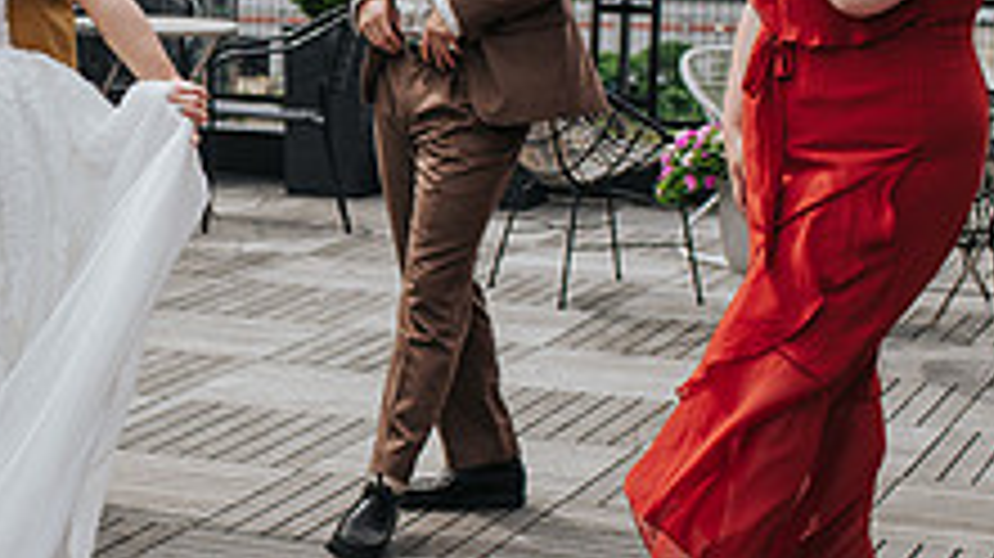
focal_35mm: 107
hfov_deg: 19.4
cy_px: 279
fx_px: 2818
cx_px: 9
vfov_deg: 11.3
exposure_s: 1/1250
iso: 100
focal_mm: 35
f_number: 3.5
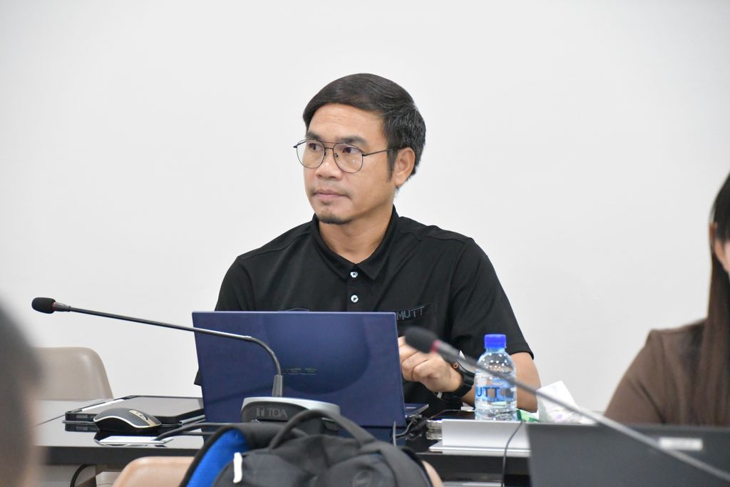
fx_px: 3529
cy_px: 244
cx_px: 365
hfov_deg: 11.8
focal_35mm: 174
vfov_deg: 7.9
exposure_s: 1/125
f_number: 5.6
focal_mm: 116
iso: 10000
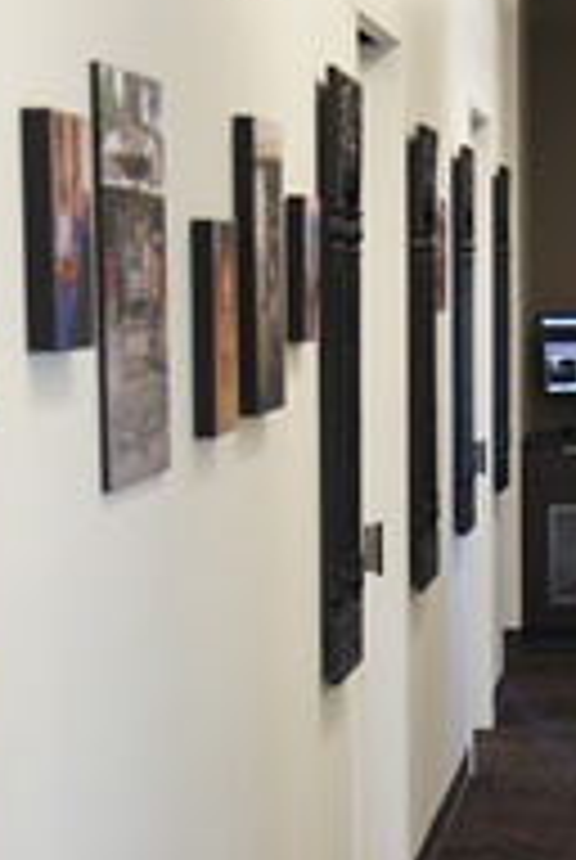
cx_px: 549
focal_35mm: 108
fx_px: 2582
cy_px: 709
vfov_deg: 18.7
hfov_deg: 12.6
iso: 800
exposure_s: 1/50
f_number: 4.5
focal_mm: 30
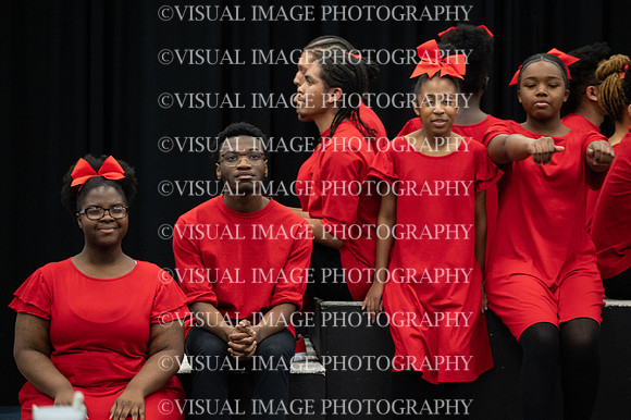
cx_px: 316
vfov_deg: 9.3
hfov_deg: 13.9
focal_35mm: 148
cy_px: 210
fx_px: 2593
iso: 8000
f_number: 6.3
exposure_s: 1/125
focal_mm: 148
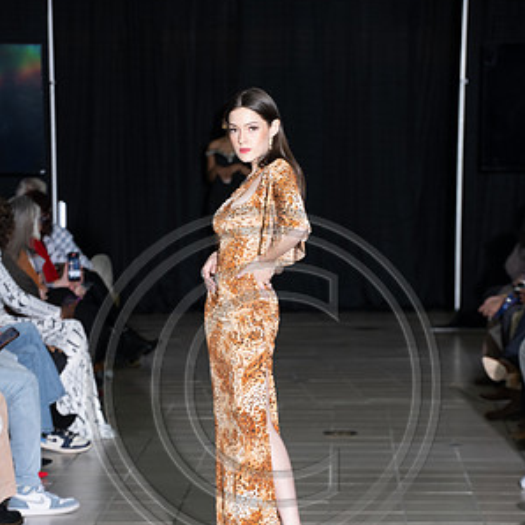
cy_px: 384
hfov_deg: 11.3
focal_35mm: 154
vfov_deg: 11.3
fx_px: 2642
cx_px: 262
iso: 1250
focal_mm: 120
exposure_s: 1/160
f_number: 5.6
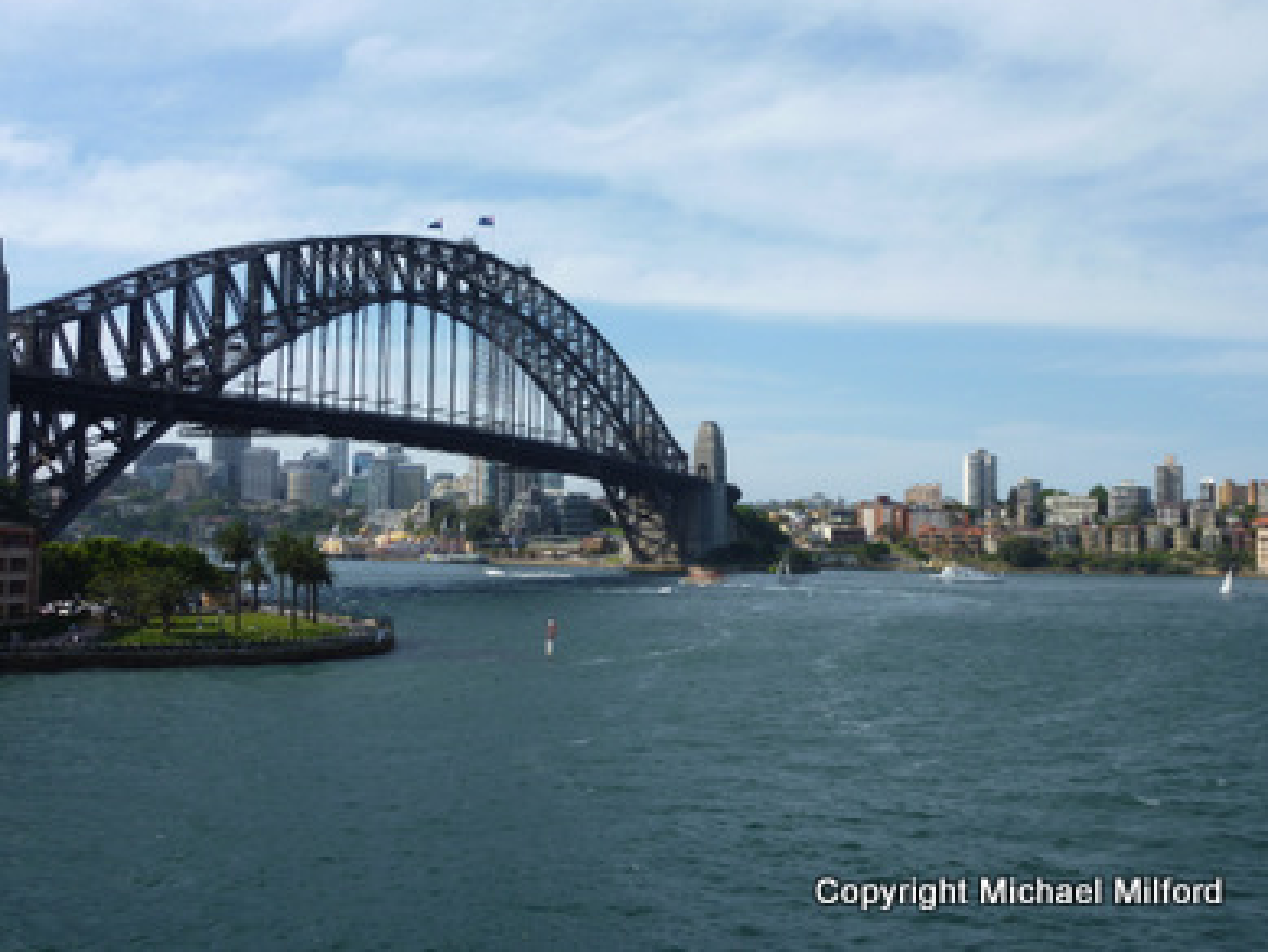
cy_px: 466
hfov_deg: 51.3
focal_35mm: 36
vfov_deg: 39.7
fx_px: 1319
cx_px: 626
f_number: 5
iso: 80
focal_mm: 5.7
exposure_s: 1/500
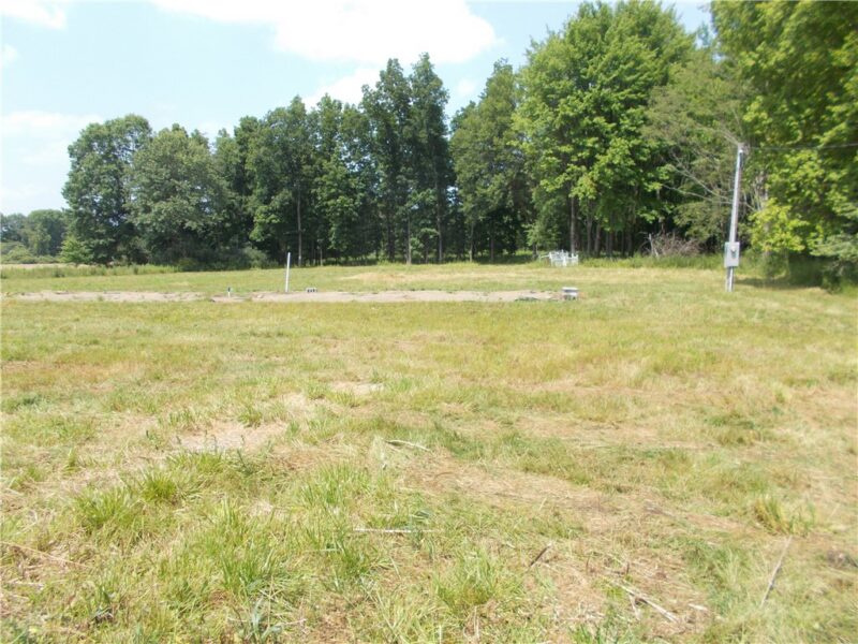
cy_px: 322
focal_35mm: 26
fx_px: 644
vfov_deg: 53.1
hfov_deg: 67.3
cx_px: 429
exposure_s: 1/500
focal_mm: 4.6
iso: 80
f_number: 3.2
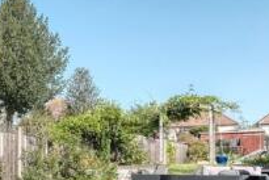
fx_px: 359
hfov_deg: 34.3
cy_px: 165
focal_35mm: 48
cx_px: -41
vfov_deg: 27.1
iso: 250
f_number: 8
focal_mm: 10
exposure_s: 1/500
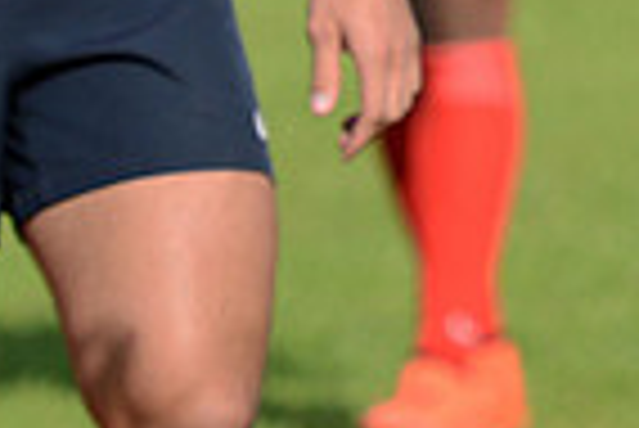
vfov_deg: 1.8
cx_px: 774
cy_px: -417
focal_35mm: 777
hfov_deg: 2.6
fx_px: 13806
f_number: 4
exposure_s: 1/1600
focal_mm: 190
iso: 400
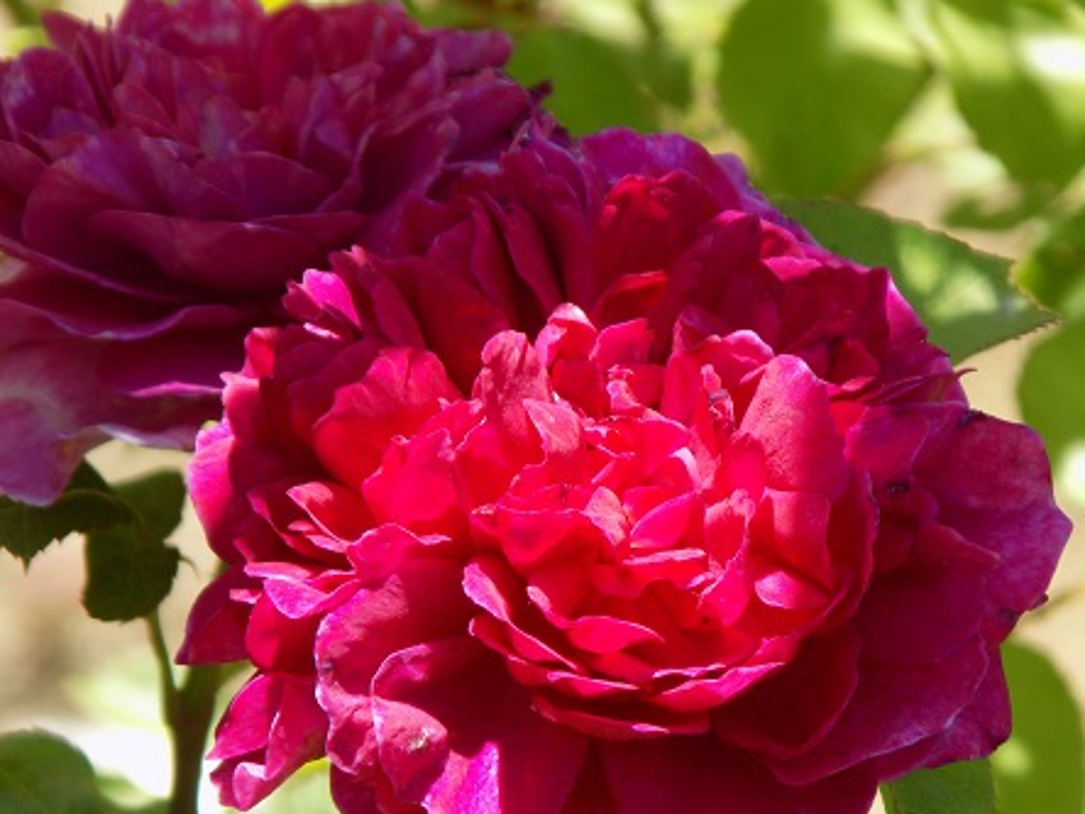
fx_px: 18179
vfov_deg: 2.6
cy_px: 438
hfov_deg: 3.4
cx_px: 503
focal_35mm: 580
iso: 100
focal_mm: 95.4
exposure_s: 1/125
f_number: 5.9
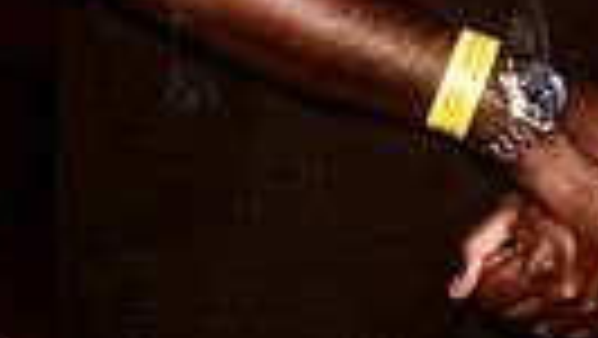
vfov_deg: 6.4
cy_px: -197
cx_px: 643
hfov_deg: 11.4
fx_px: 2951
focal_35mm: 186
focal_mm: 35
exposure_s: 1/400
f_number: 5
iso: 8000
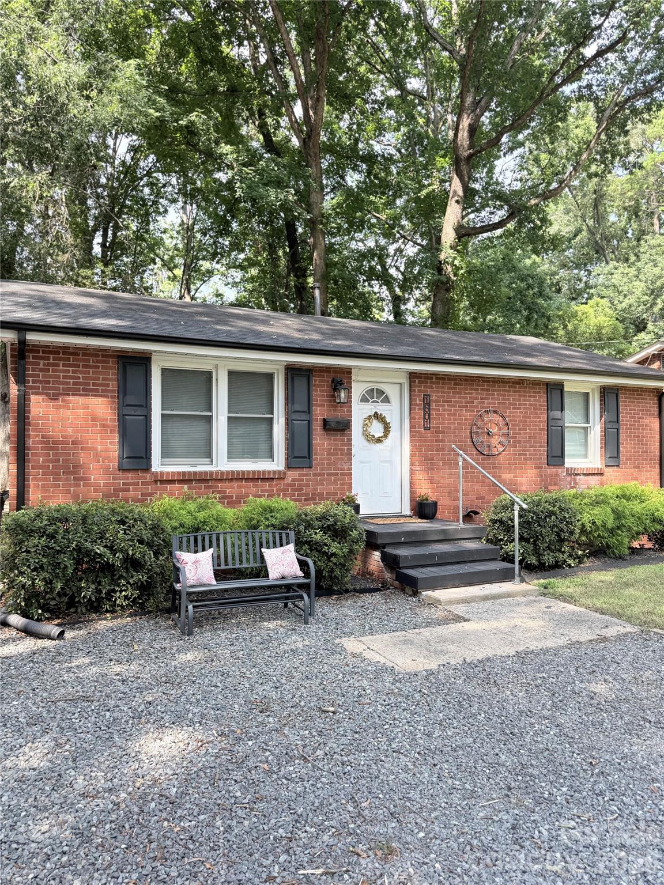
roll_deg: -0.5
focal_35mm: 24
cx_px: 332
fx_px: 614
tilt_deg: +2.2
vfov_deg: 71.6
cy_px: 442
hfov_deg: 56.8
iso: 100
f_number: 1.78
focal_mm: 6.76
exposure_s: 1/571
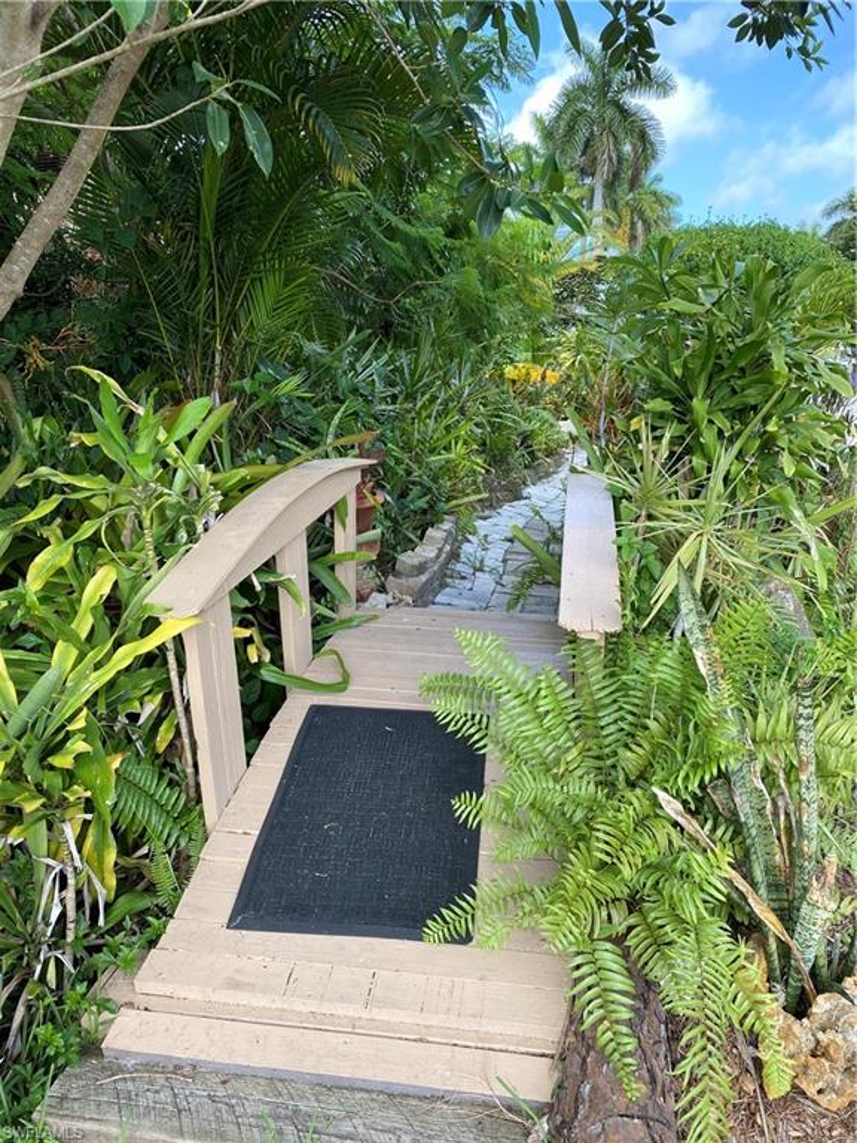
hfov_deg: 53.1
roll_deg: -3.7
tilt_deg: -14.7
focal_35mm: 26
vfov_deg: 67.3
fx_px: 858
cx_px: 428
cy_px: 572
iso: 32
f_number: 1.8
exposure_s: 1/331
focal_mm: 4.25
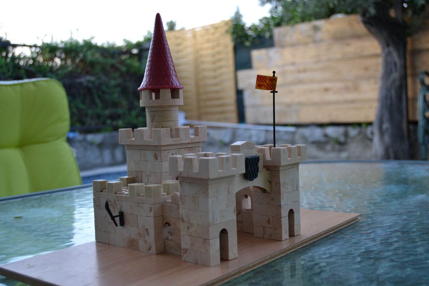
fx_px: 512
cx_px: 217
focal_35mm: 43
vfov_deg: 31.2
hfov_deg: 45.4
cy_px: 142
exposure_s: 1/100
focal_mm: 28
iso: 400
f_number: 5
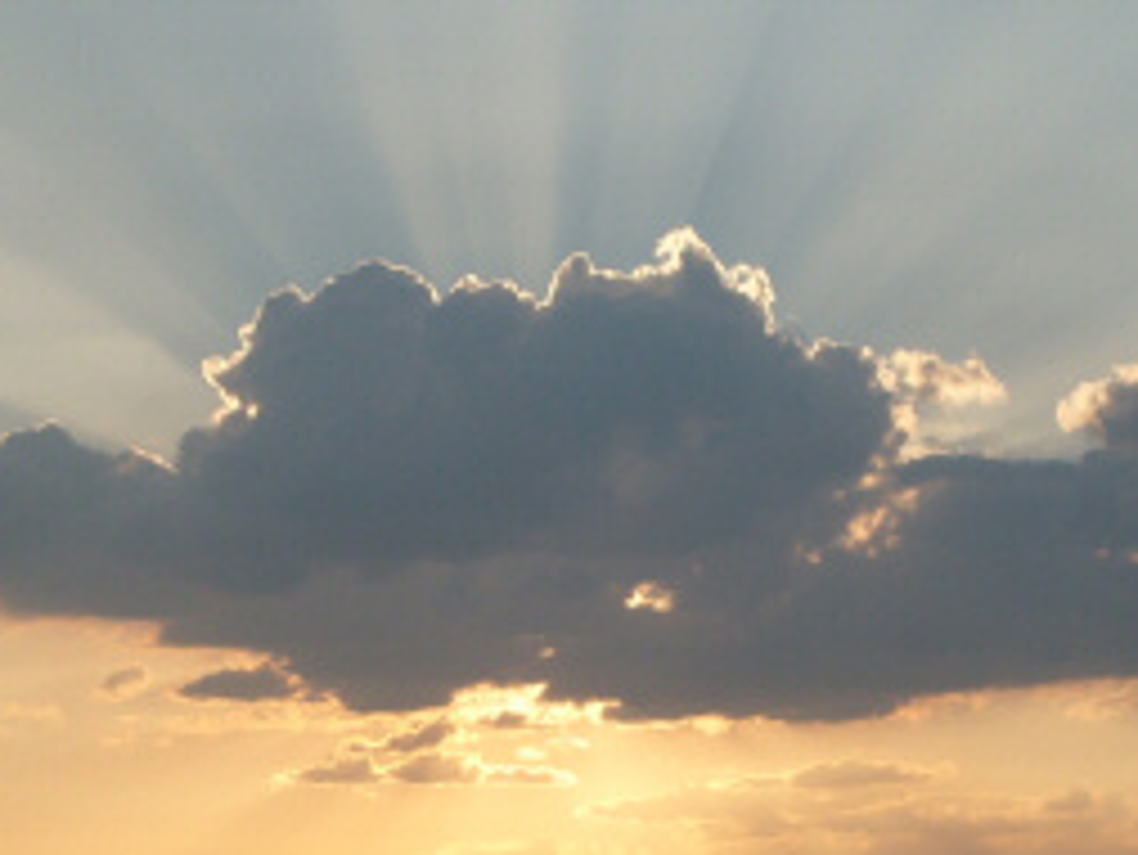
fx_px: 4210
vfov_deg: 11.6
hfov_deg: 15.4
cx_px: 549
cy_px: 616
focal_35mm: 128
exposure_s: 1/180
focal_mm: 12
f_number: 9.8
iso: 80
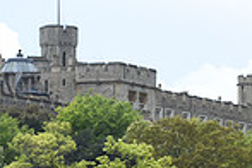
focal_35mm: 402
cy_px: 249
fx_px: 2814
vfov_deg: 3.4
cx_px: 471
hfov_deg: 5.1
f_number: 5
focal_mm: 102
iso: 220
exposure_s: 1/1250
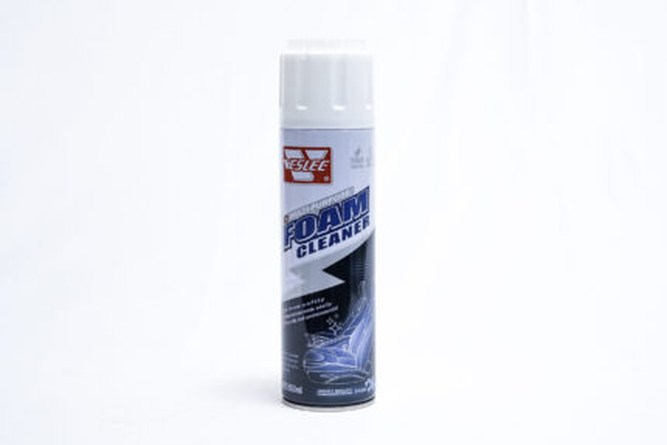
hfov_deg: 28.8
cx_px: 334
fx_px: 1297
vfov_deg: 19.5
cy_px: 222
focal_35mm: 70
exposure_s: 1/250
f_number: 8
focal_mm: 70
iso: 3200
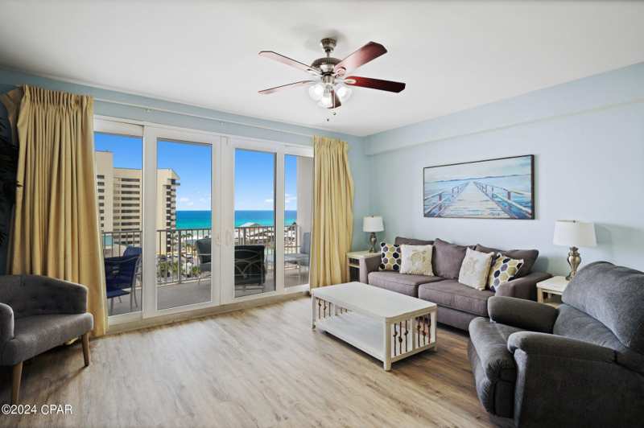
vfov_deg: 67.3
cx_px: 322
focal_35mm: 18
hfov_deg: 90.0
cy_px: 214
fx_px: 322
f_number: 11
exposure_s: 1/2
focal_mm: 18
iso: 500
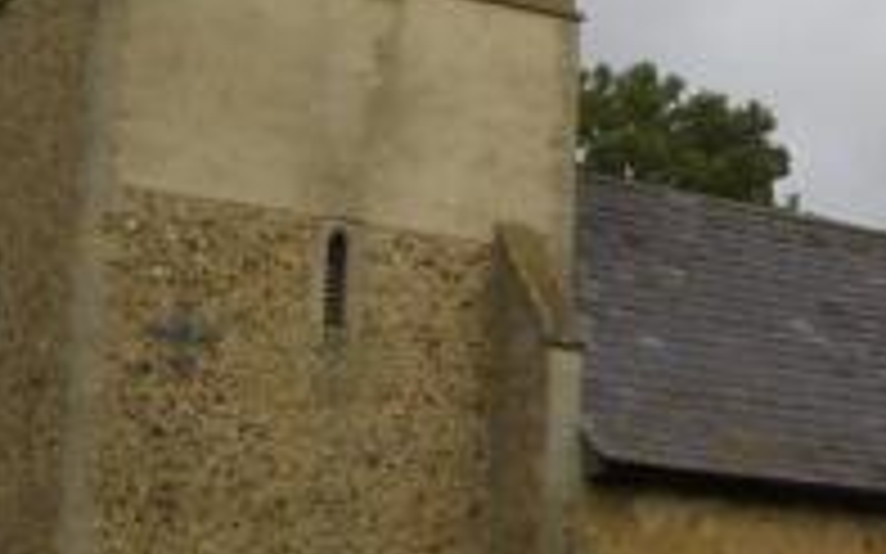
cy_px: 318
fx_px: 2655
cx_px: 1010
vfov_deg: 11.9
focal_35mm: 110
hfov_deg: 18.2
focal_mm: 5.8
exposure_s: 1/200
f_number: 4.3
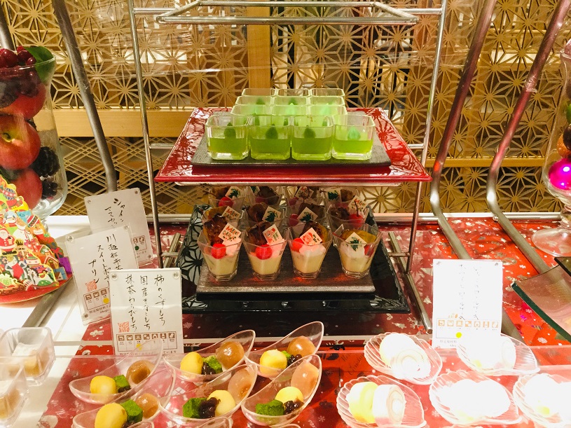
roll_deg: -1.1
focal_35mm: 31
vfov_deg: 45.4
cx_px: 286
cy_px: 214
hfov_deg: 58.4
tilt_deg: -26.3
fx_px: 511
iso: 125
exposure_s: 1/30
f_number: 2.4
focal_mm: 3.3
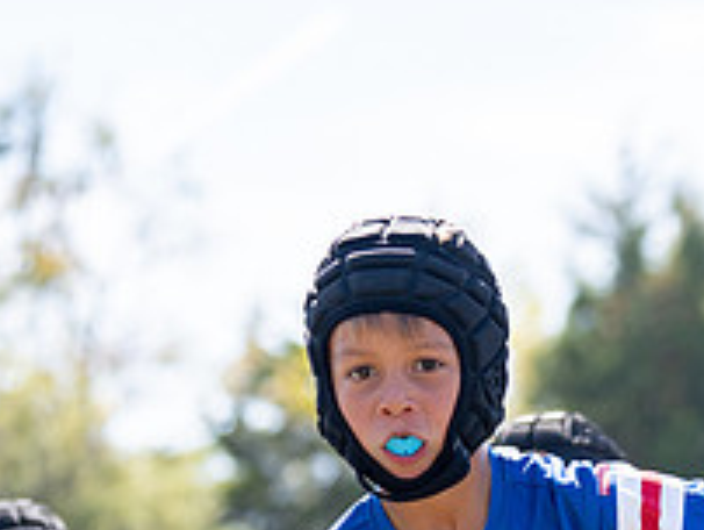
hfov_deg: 8.0
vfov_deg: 6.0
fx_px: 5029
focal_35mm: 247
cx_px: 706
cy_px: 735
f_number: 2.8
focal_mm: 70
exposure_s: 1/1000
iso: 100
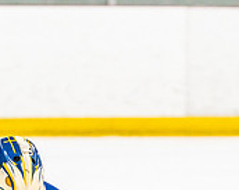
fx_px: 2881
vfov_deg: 3.8
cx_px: 84
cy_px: 203
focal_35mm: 408
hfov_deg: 4.7
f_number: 2.8
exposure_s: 1/1250
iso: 3200
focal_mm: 83
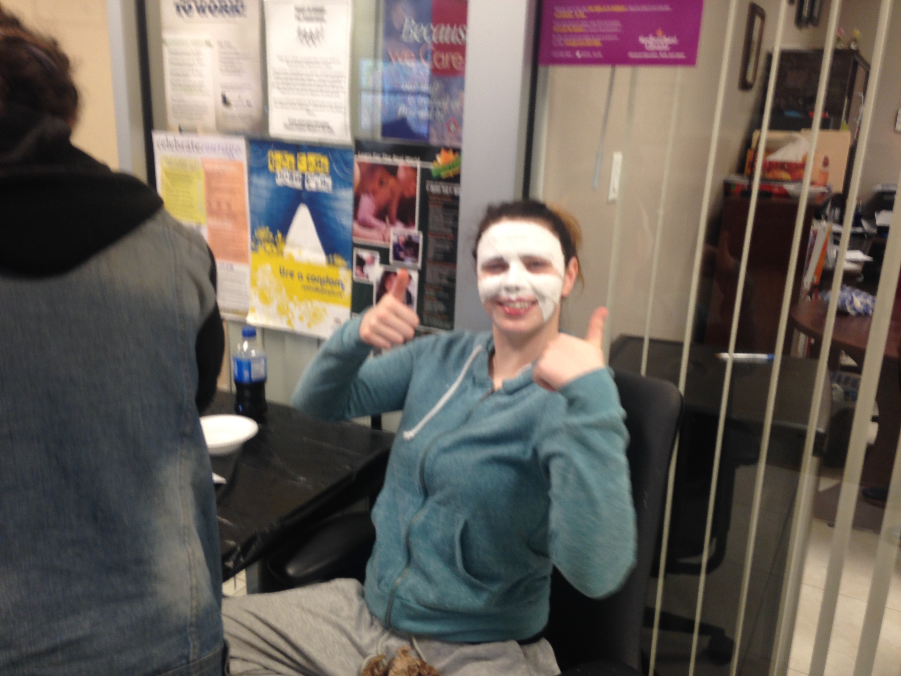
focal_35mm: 33
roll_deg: -1.8
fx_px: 859
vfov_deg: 42.9
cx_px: 450
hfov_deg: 55.4
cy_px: 338
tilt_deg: -16.4
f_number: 2.4
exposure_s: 1/24
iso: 50
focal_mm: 4.12
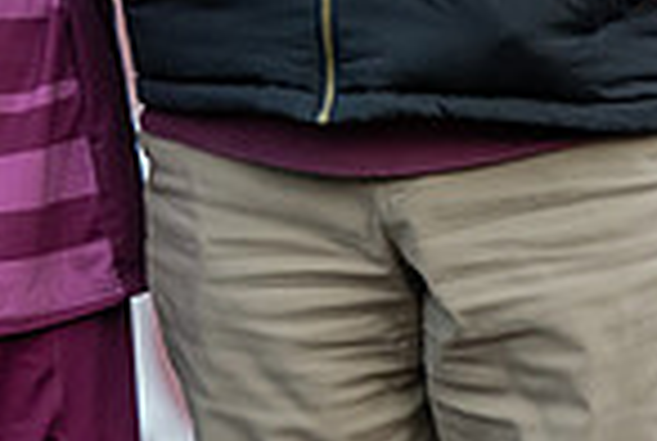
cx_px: 118
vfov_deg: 1.7
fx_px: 14886
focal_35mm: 814
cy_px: -178
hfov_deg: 2.5
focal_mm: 135
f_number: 3.5
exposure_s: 1/400
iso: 1100
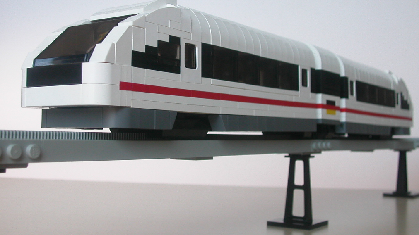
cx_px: 210
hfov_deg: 38.5
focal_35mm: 54
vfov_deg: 22.2
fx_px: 600
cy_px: 100
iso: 100
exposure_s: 1/79.7
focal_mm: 7.5
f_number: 3.2
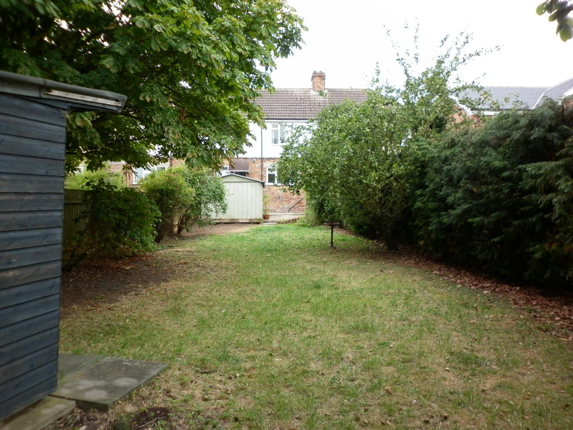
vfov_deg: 49.7
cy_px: 215
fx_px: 463
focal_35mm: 28
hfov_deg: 63.4
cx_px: 286
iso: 80
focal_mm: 5
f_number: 2.8
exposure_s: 1/100
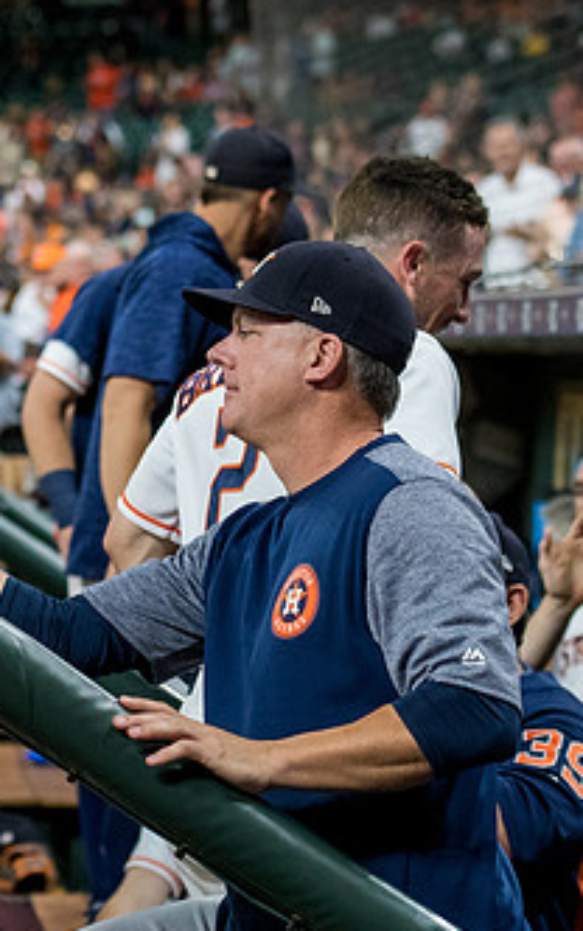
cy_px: 483
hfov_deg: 6.0
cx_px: 265
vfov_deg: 9.5
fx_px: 5583
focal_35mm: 220
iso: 2500
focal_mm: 70
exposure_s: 1/1250
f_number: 4
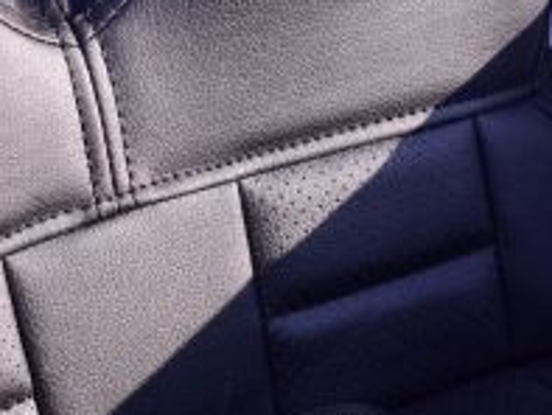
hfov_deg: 8.0
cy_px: 374
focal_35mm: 246
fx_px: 3925
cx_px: 247
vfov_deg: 6.0
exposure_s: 1/640
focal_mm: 42
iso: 320
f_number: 5
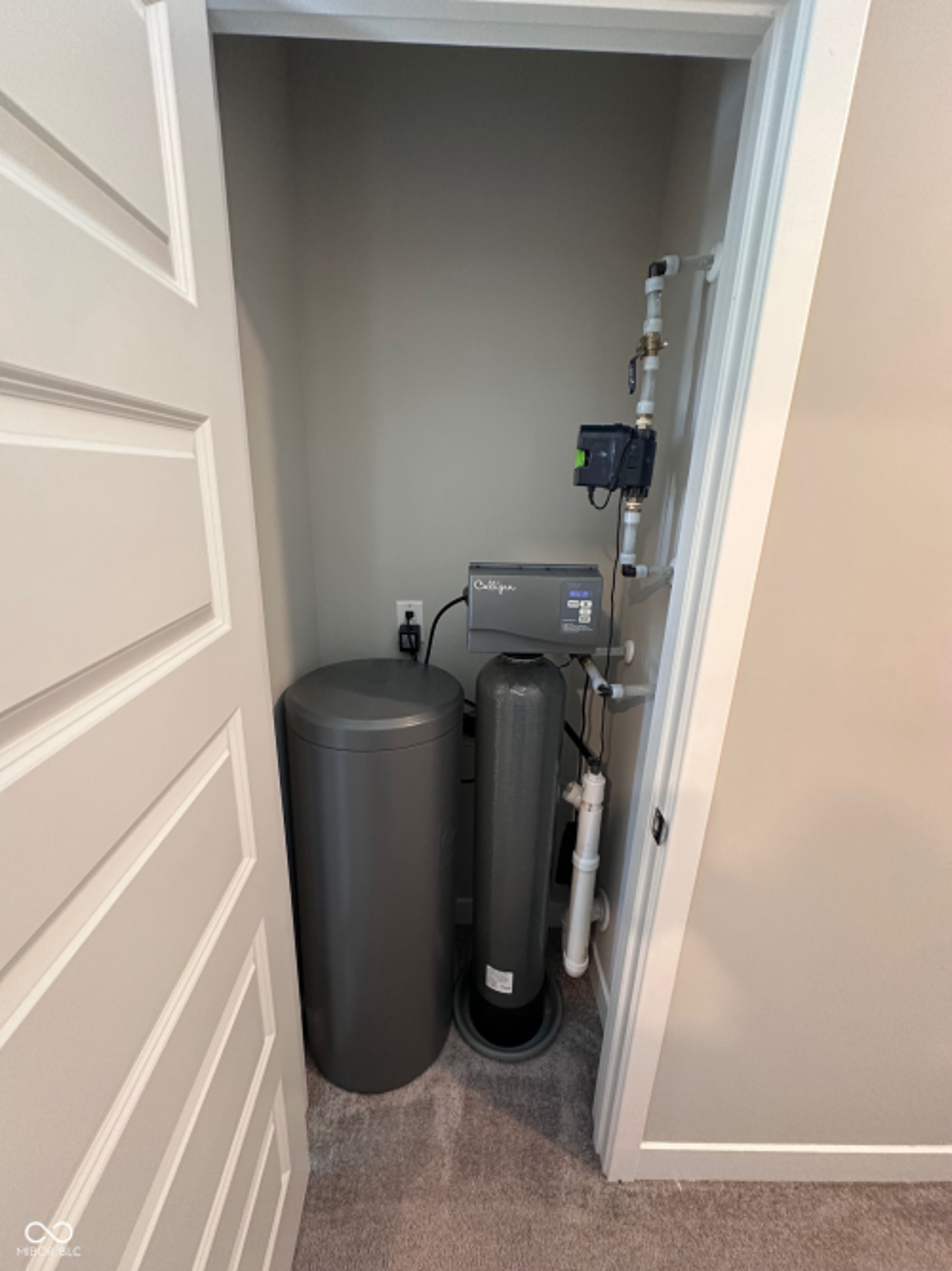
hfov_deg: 85.7
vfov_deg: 102.1
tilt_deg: -15.9
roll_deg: -2.2
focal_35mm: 14
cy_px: 636
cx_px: 476
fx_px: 514
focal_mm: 2.22
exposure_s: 1/60
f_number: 2.2
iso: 500
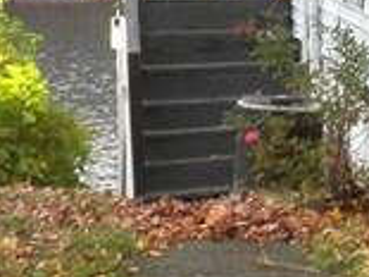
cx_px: 950
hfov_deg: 6.3
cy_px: -189
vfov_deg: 4.9
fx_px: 3174
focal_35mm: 298
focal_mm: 8
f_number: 3.8
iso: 80
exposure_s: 1/80
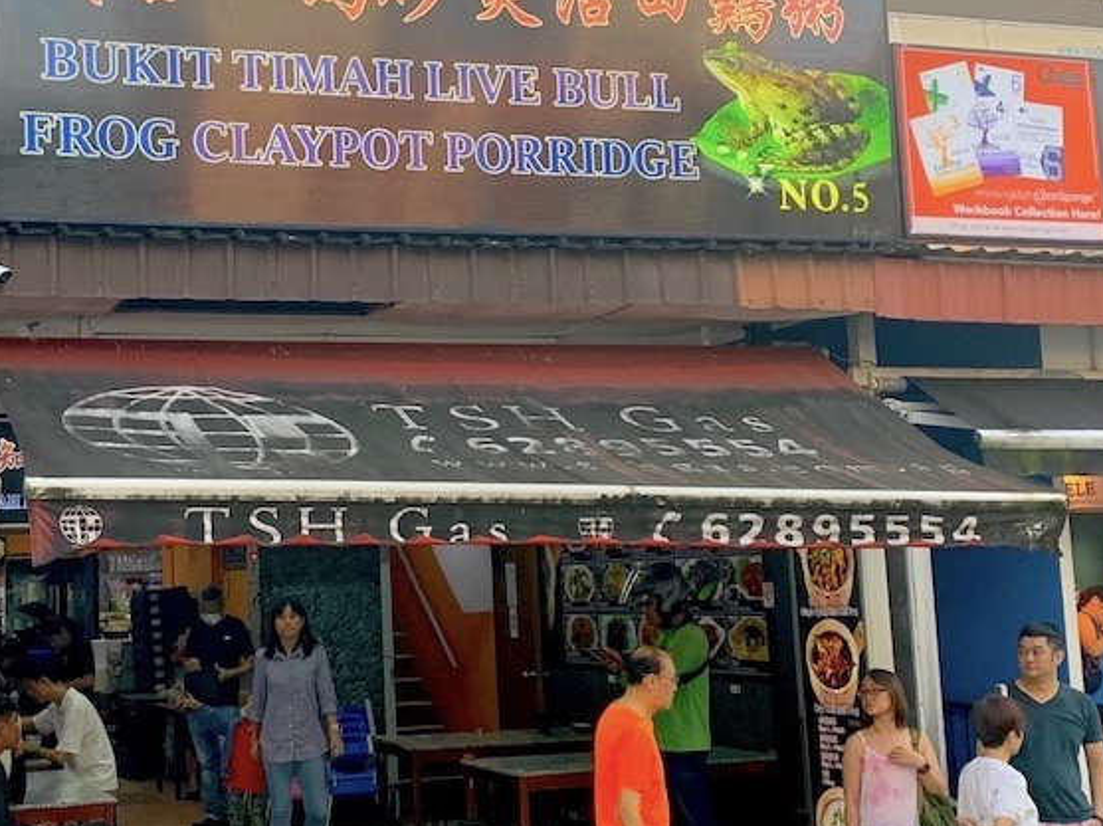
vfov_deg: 40.6
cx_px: 414
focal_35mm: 35
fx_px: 1115
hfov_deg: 52.1
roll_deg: +2.2
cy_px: 393
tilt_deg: +8.7
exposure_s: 1/122
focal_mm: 4.25
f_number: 1.8
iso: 50
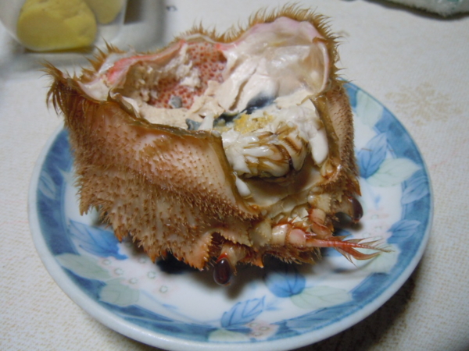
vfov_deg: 46.8
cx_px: 234
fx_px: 406
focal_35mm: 30
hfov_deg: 60.0
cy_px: 176
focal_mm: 5.4
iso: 400
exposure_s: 1/40
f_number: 3.5
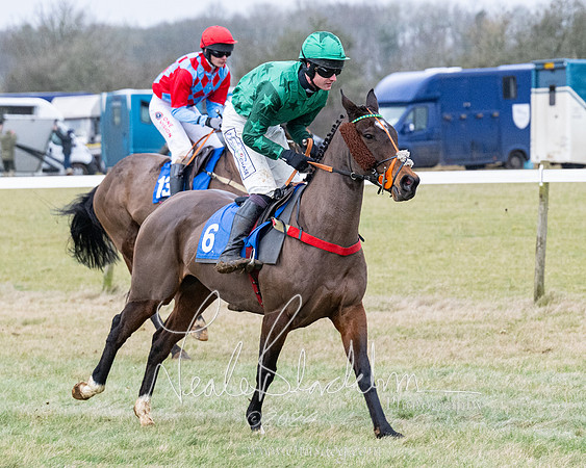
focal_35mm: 241
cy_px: 257
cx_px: 456
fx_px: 4176
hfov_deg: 8.0
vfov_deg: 6.4
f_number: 4
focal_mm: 110
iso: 1600
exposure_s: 1/1000
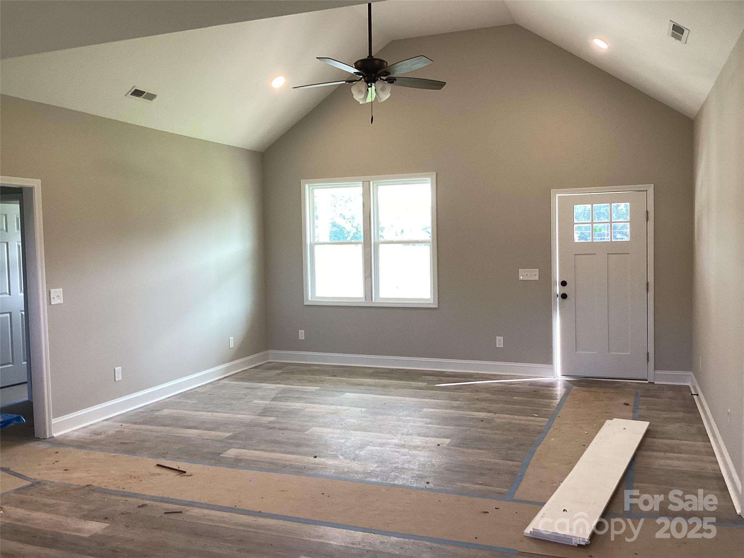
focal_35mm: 31
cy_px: 279
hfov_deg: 58.4
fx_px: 666
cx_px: 372
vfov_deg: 45.4
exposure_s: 1/50
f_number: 2.4
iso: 64
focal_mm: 3.3
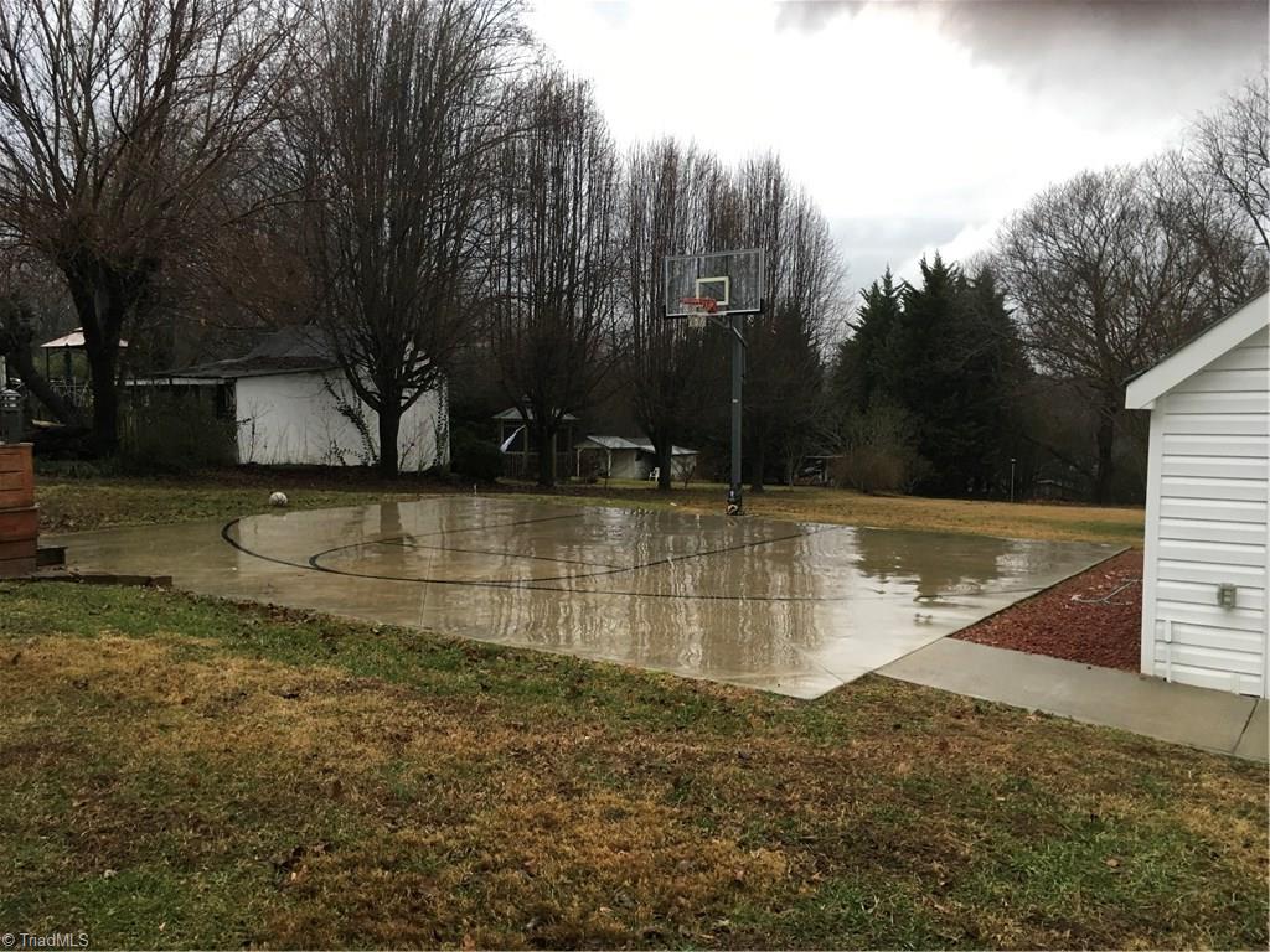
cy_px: 476
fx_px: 1064
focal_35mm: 29
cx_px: 635
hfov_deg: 61.7
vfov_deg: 48.2
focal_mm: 4.15
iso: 40
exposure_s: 1/30
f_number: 2.2
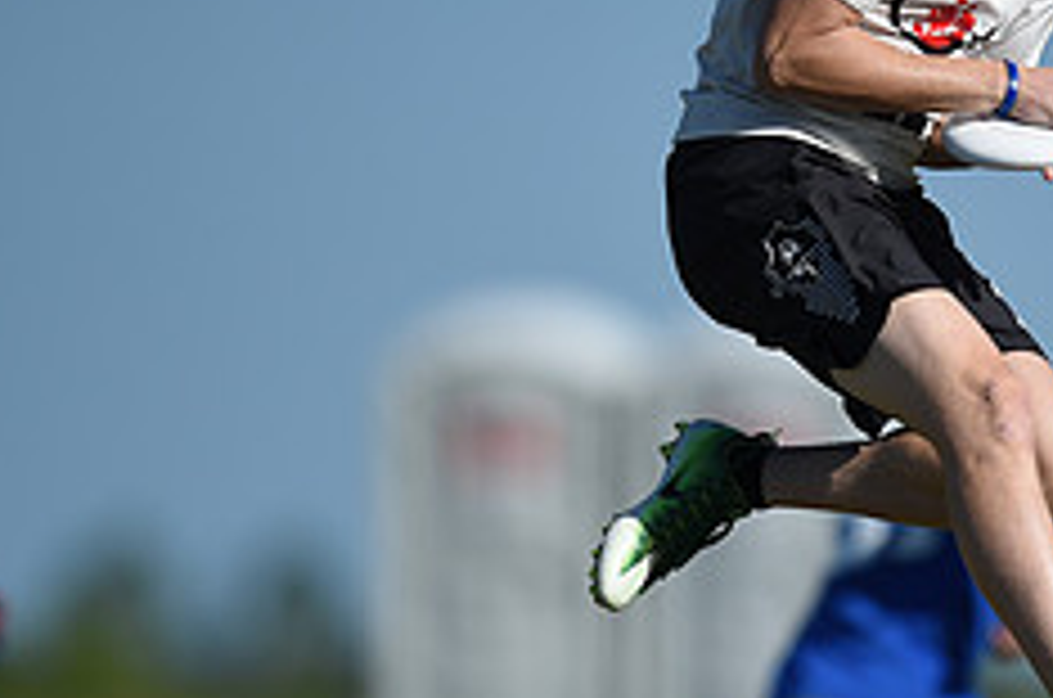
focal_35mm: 993
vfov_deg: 1.4
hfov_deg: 2.1
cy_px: 446
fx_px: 28986
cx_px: 914
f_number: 2.8
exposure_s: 1/8000
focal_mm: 400
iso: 200
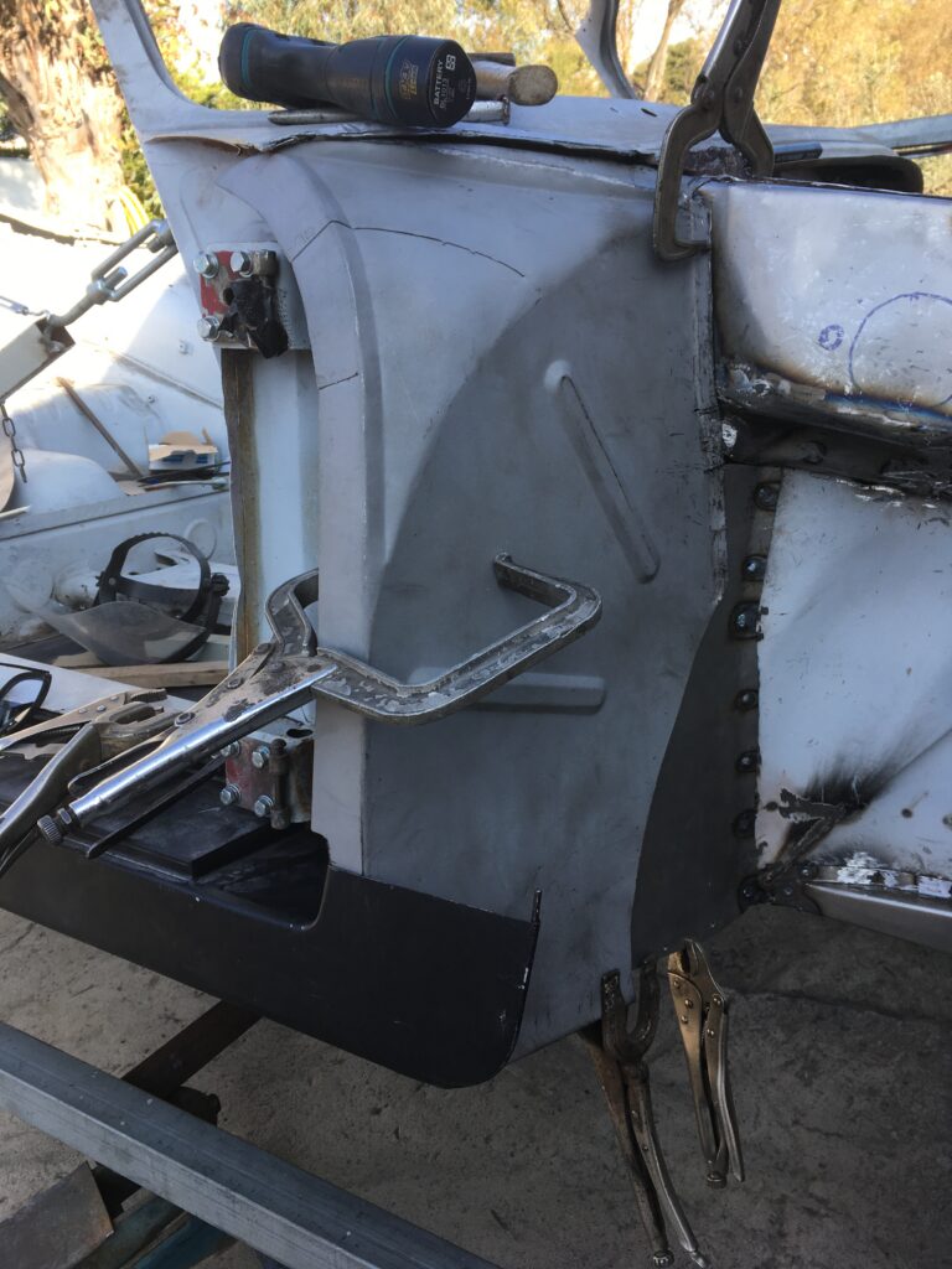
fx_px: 1063
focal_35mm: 29
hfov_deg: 48.2
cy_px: 634
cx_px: 476
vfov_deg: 61.7
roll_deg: +7.3
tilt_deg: -27.4
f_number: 2.2
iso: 25
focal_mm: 4.15
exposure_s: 1/267
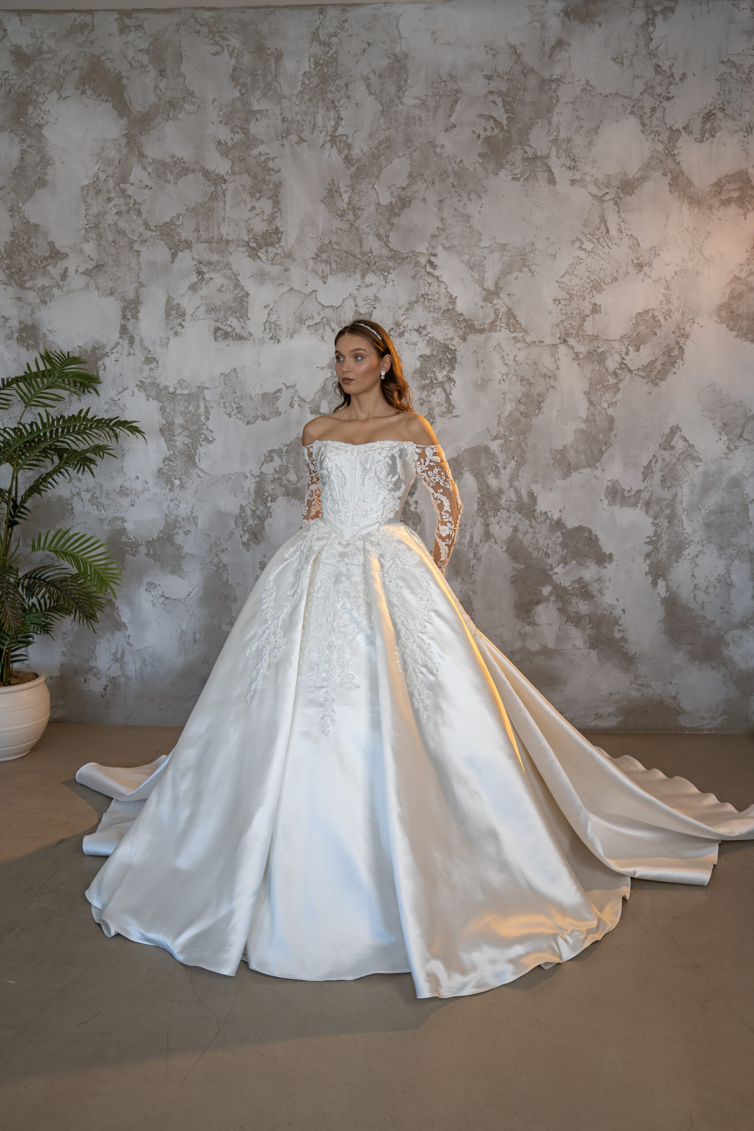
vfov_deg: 60.3
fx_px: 974
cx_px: 377
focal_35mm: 31
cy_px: 566
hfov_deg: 42.3
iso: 400
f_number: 4
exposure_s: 1/250
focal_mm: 31
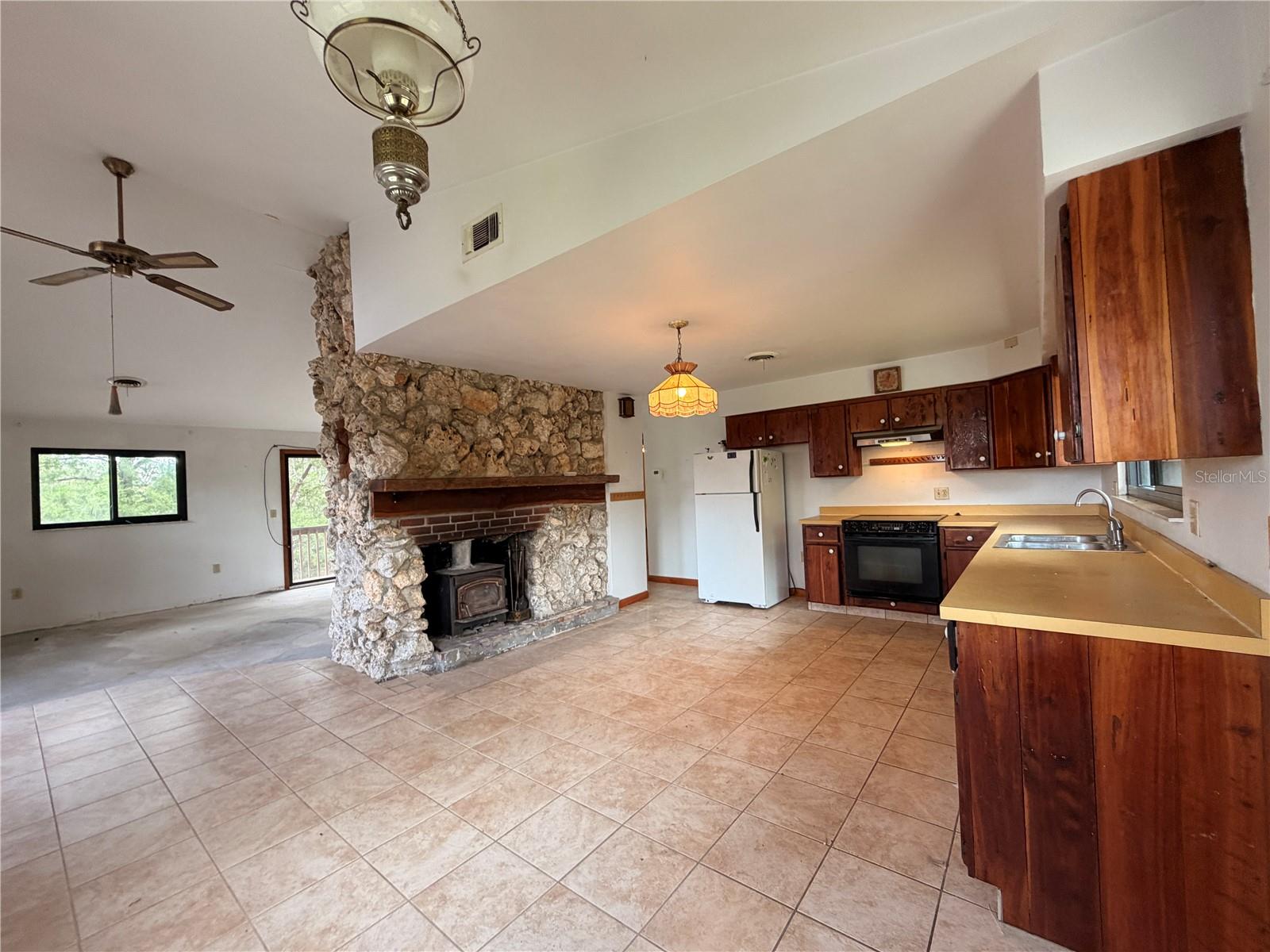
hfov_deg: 102.1
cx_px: 635
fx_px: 514
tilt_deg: +1.6
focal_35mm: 14
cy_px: 476
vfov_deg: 85.7
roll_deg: +2.9
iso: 200
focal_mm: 2.22
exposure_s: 1/60
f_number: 2.2
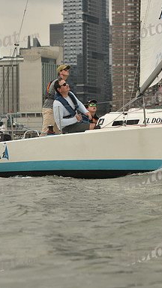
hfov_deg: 7.8
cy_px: 144
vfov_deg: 13.9
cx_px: 79
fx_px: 1184
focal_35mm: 155
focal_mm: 98
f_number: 6.3
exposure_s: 1/1250
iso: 320
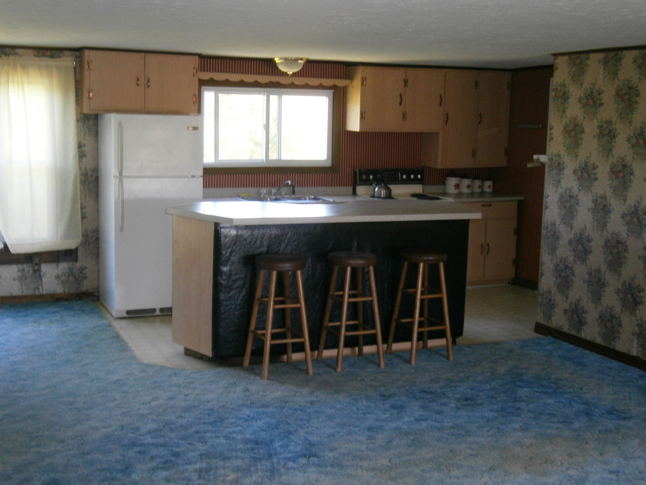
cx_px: 323
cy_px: 242
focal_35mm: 47
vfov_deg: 30.9
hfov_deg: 40.4
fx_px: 877
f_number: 3.4
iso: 200
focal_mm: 8.3
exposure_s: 1/40
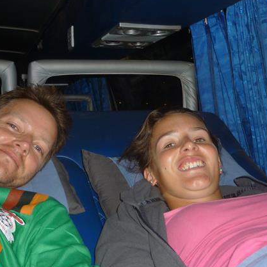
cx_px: 131
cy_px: 122
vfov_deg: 30.5
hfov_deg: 30.6
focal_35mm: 56
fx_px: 489
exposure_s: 1/125
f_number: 2.8
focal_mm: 5.5
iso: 100
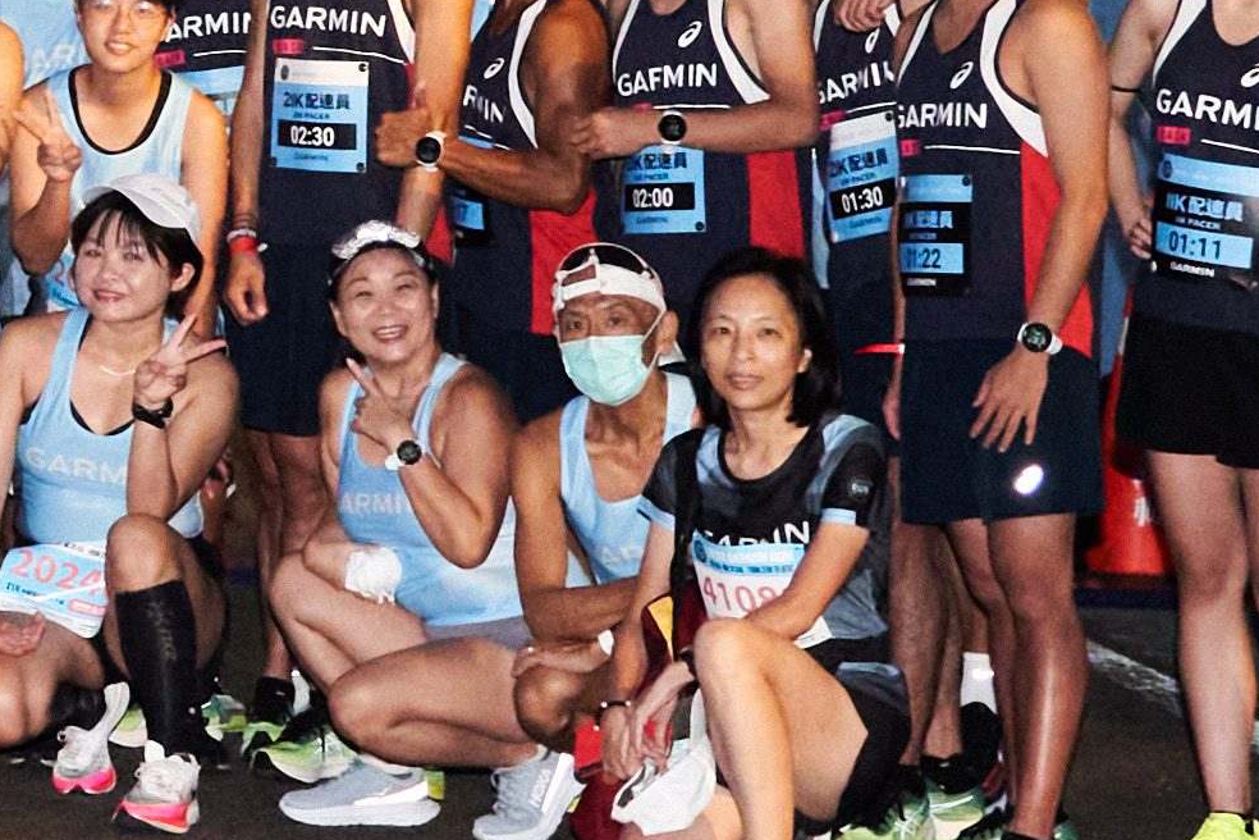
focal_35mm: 168
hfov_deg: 11.7
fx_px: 5875
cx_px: -618
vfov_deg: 8.1
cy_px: -119
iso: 6400
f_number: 2.8
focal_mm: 28
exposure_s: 1/125
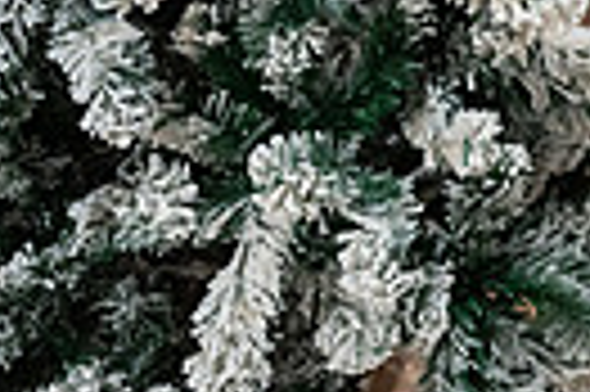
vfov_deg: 10.8
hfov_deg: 14.3
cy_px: -367
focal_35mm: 116
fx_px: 1899
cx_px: 1230
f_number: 3.2
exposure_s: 1/100
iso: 1000
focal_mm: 26
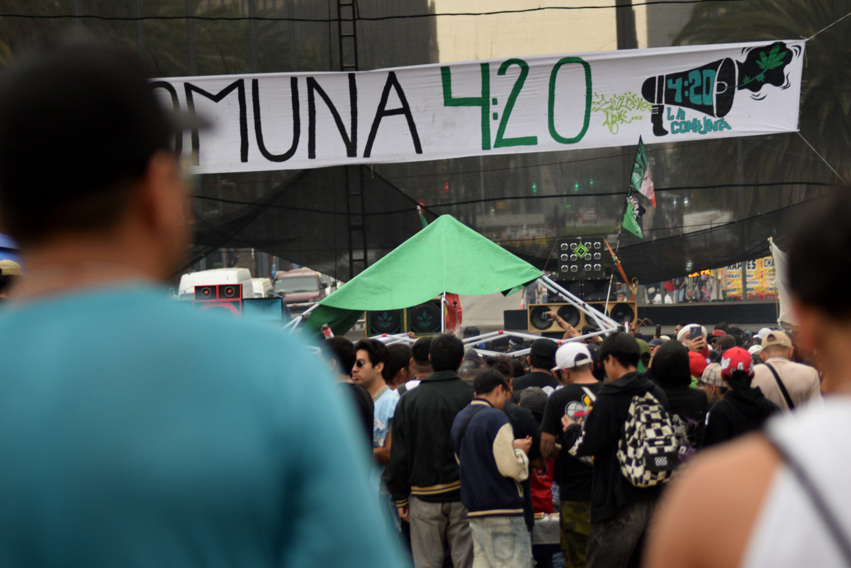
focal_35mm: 158
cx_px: 426
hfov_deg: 13.0
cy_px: 284
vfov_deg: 8.7
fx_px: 3723
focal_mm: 105
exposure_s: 1/250
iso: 800
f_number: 4.2
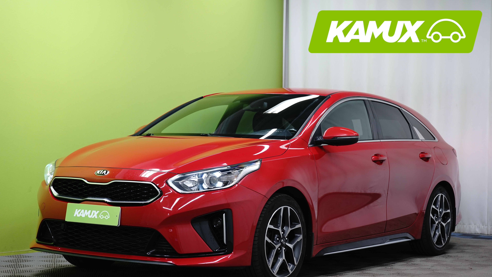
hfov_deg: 28.6
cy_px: 160
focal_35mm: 74
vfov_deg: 16.3
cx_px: 247
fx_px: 965
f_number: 8
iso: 500
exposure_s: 1/6
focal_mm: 70
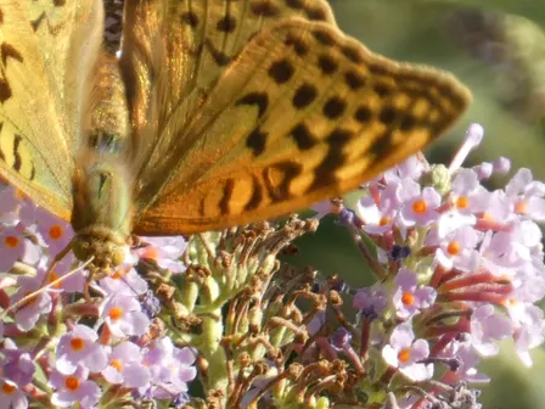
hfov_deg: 1.9
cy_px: 153
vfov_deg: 1.5
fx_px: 16138
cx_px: 168
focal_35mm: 1025
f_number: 5.6
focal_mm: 128.4
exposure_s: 1/100
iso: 160
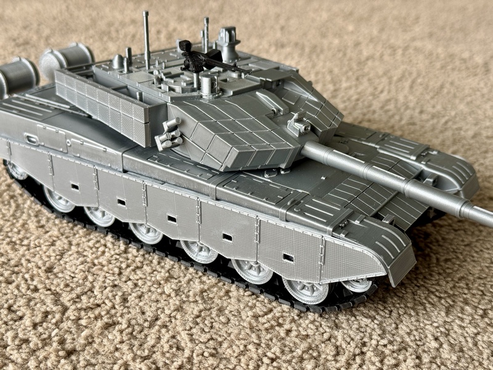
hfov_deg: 39.7
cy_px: 185
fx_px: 684
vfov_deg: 30.3
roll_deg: -0.6
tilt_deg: -25.7
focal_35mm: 48
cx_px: 246
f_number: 1.78
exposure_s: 1/121
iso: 80
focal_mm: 6.76
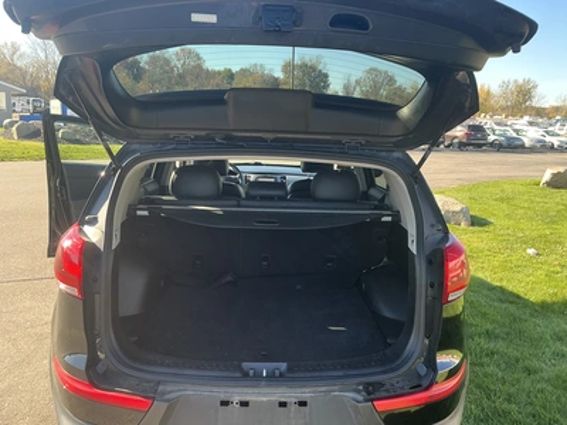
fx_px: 459
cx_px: 284
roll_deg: -2.3
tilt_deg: -10.2
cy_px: 212
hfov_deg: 63.4
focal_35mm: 28
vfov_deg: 49.7
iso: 25
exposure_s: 1/172
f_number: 1.8
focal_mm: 3
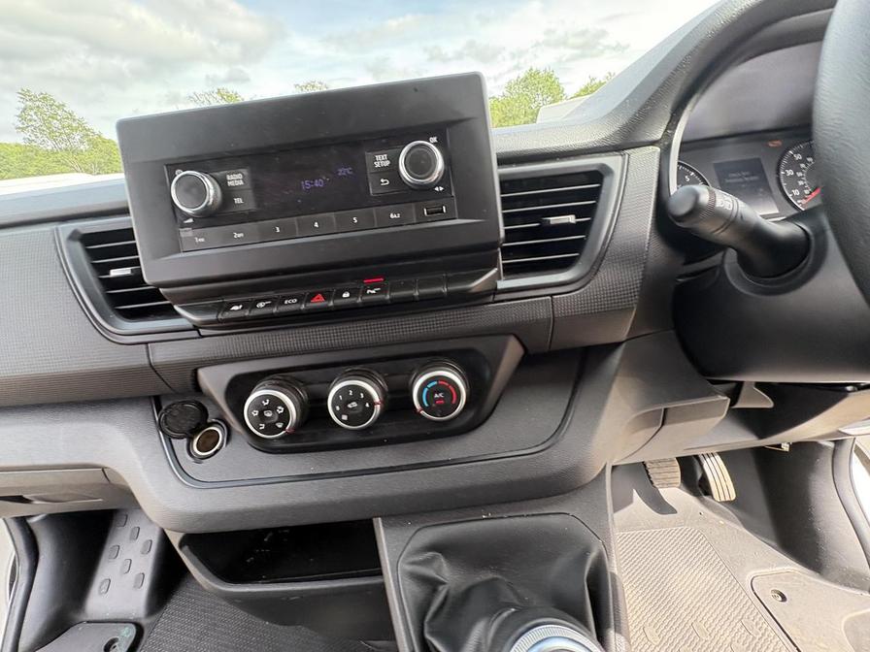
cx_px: 435
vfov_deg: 85.7
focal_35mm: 14
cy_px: 326
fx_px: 352
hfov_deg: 102.1
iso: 125
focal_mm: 2.22
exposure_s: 1/99
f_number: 2.2
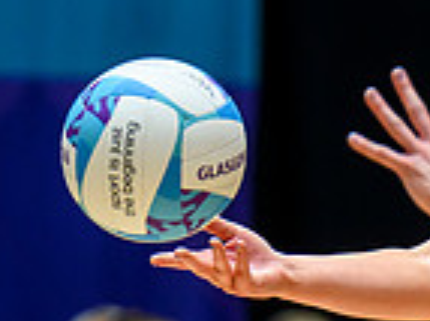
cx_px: 762
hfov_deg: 1.7
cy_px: 294
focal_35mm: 1149
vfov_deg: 1.3
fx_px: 14261
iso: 4000
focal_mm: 280
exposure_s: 1/1600
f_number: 4
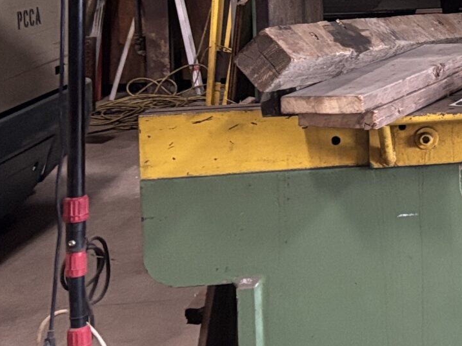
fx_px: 1241
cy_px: -105
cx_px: 737
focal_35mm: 93
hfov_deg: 18.2
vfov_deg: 15.2
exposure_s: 1/40
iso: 500
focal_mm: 5.96
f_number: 1.6
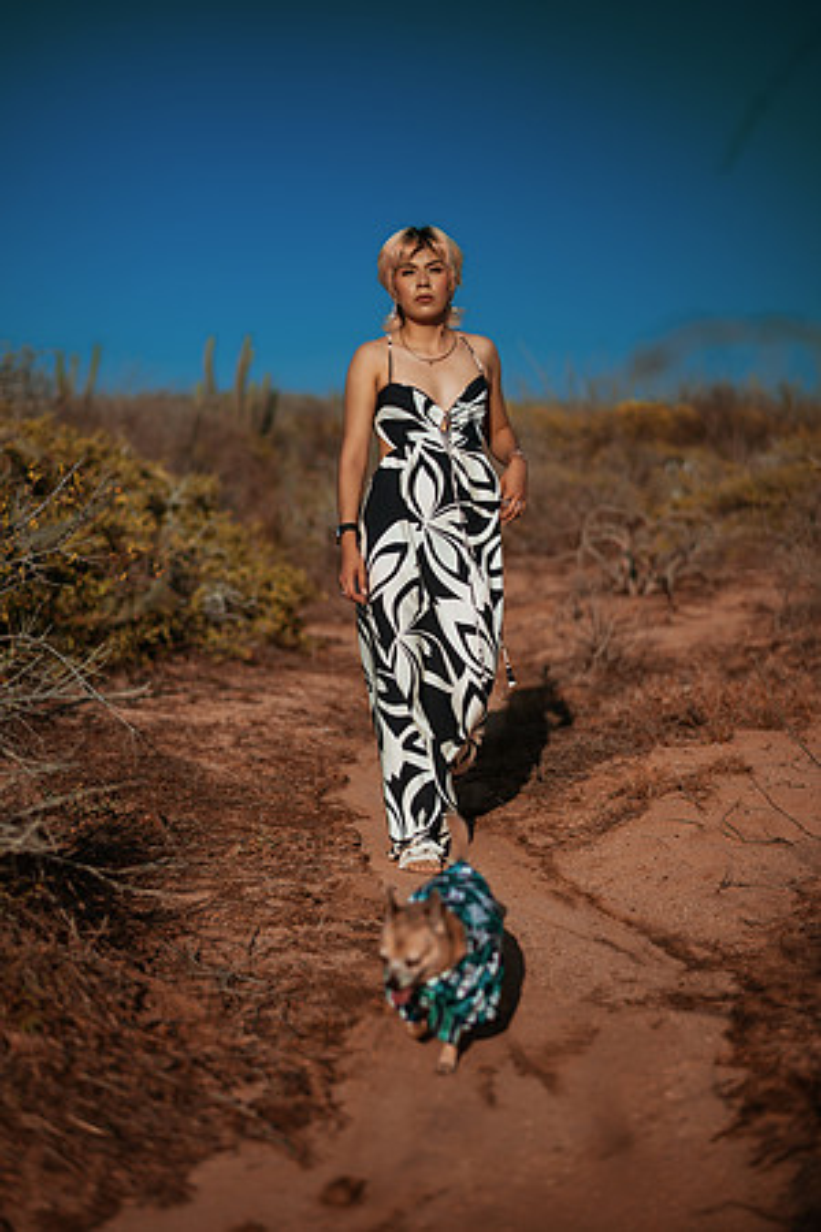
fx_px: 1984
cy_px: 616
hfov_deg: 23.4
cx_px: 410
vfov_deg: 34.5
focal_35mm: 58
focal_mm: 58
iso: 50
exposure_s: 1/5000
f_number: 1.8
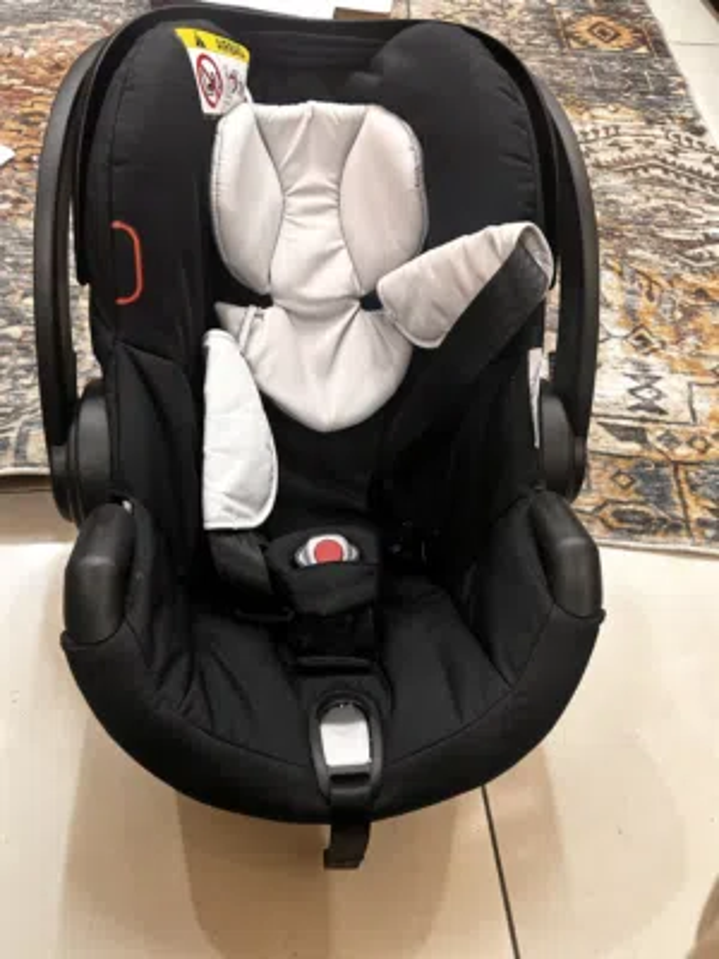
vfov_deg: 67.3
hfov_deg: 53.1
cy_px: 480
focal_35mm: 26
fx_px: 720
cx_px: 360
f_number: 1.5
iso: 320
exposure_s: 1/50
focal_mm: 5.7
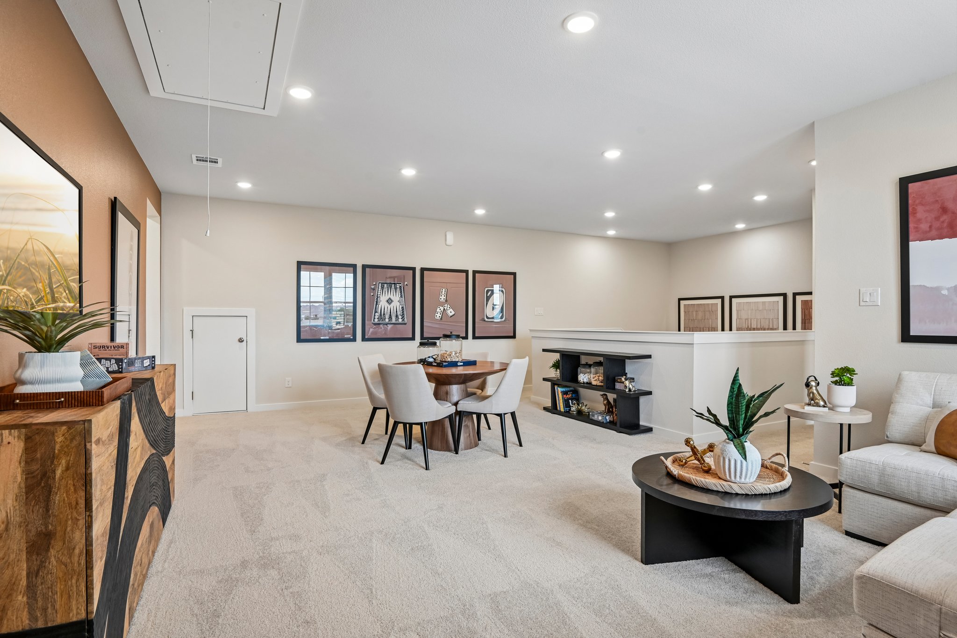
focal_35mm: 18
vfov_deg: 67.4
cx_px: 478
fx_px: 478
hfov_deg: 90.0
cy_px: 319
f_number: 8
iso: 400
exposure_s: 1/15
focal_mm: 18
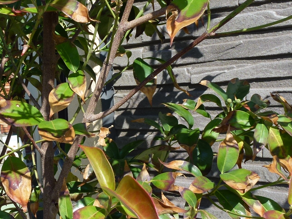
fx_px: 405
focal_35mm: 48
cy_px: 152
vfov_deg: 30.0
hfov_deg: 37.7
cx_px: 45
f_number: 4
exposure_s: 1/500
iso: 100
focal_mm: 4.3
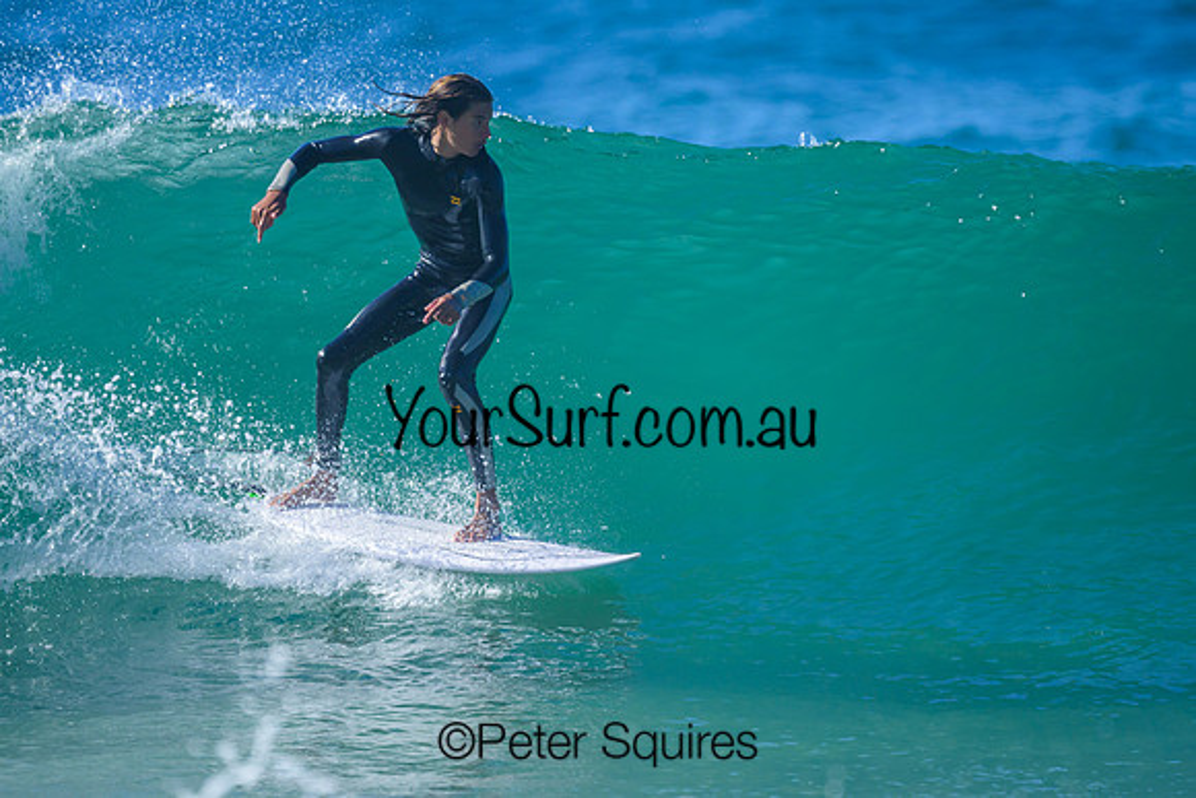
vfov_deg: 1.3
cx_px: 589
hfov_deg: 1.9
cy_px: 313
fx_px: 35916
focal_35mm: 1081
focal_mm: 800
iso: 450
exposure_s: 1/2000
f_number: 6.3
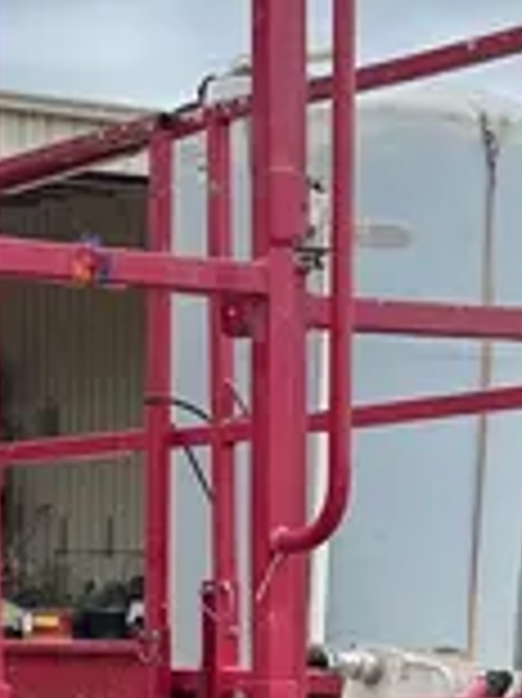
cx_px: 104
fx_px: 2476
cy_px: 804
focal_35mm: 123
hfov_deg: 12.0
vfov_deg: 15.5
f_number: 1.6
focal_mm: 5.1
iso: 50
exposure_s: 1/3135
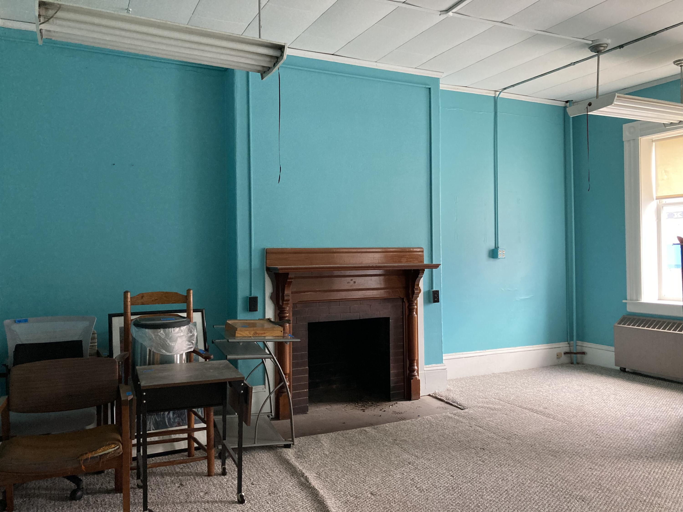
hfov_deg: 63.4
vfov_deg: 49.7
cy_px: 256
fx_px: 552
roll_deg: +1.2
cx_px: 342
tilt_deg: -0.2
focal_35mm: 28
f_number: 1.8
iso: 320
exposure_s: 1/60
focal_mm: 3.99
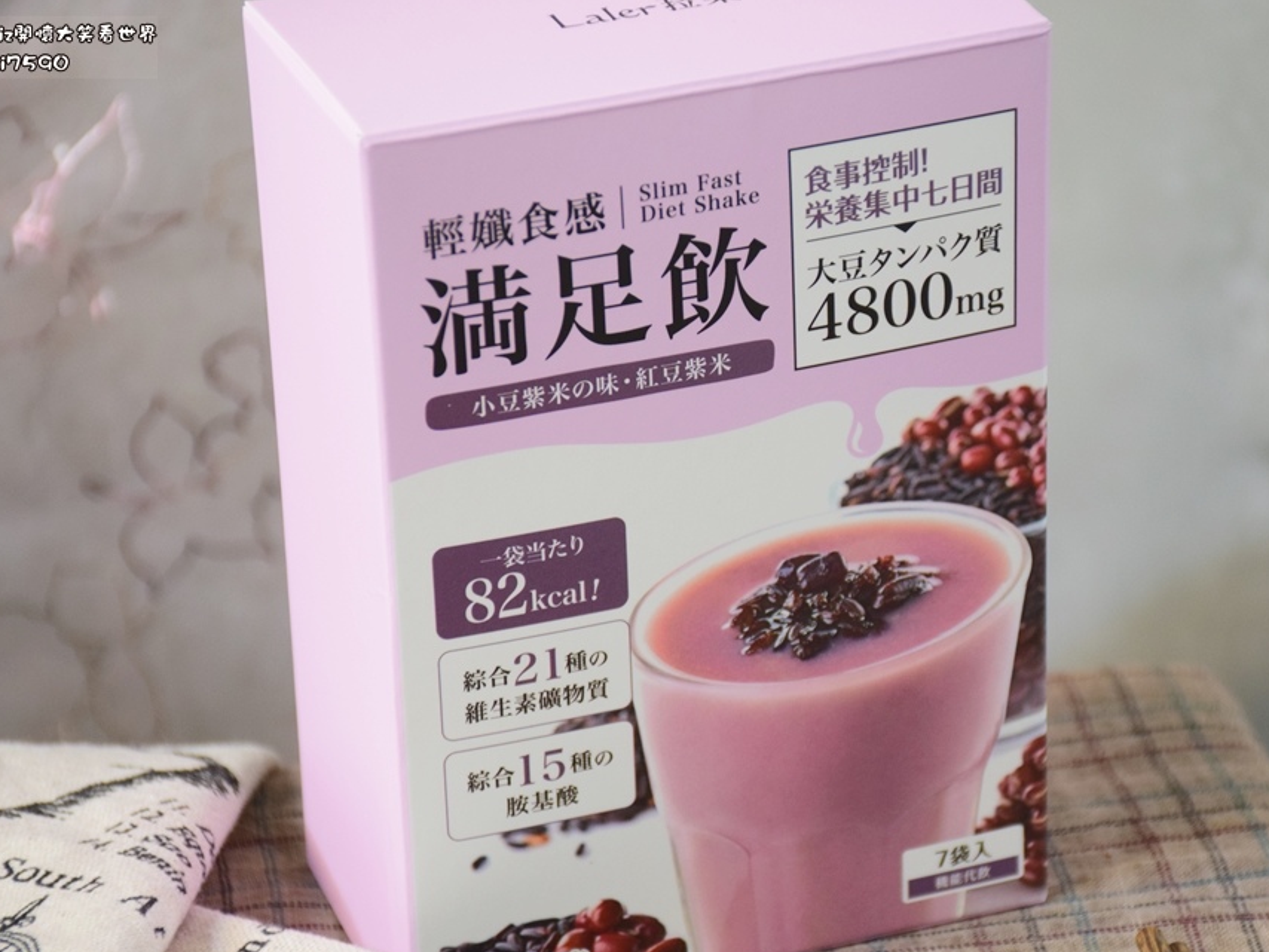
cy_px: 492
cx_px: 678
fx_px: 5264
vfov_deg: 10.3
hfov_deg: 13.7
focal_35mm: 144
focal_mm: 85
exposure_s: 1/100
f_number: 5.3
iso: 1600
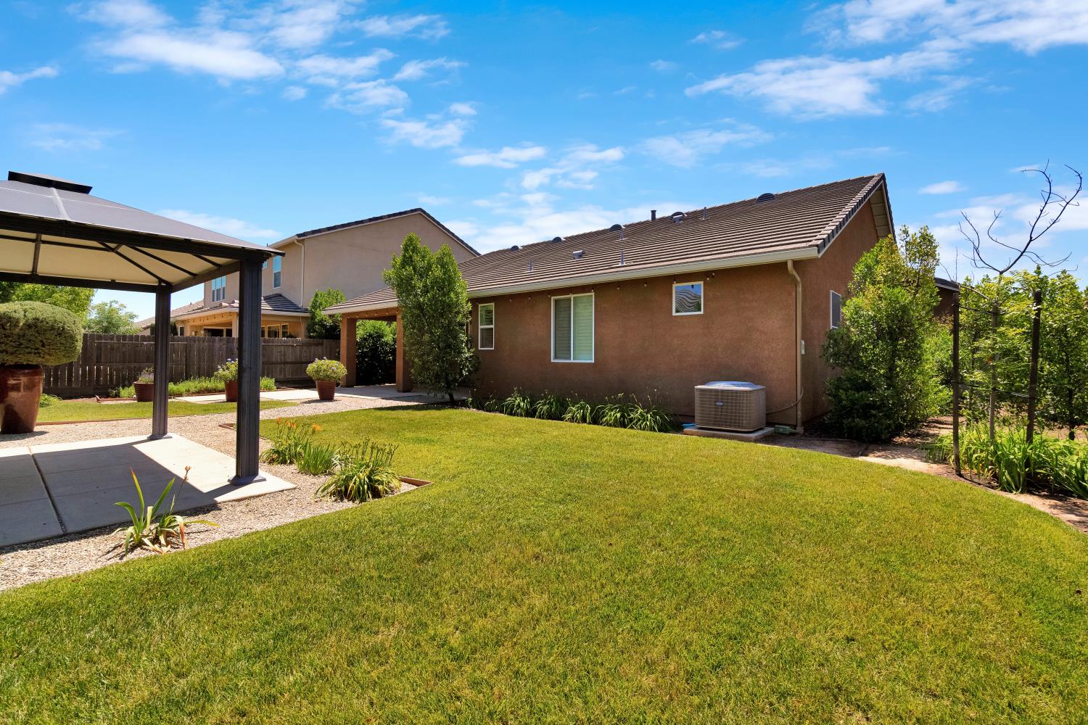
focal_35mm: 15
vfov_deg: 77.3
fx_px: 453
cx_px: 544
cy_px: 362
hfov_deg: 100.4
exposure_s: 1/800
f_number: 8
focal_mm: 10
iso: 320
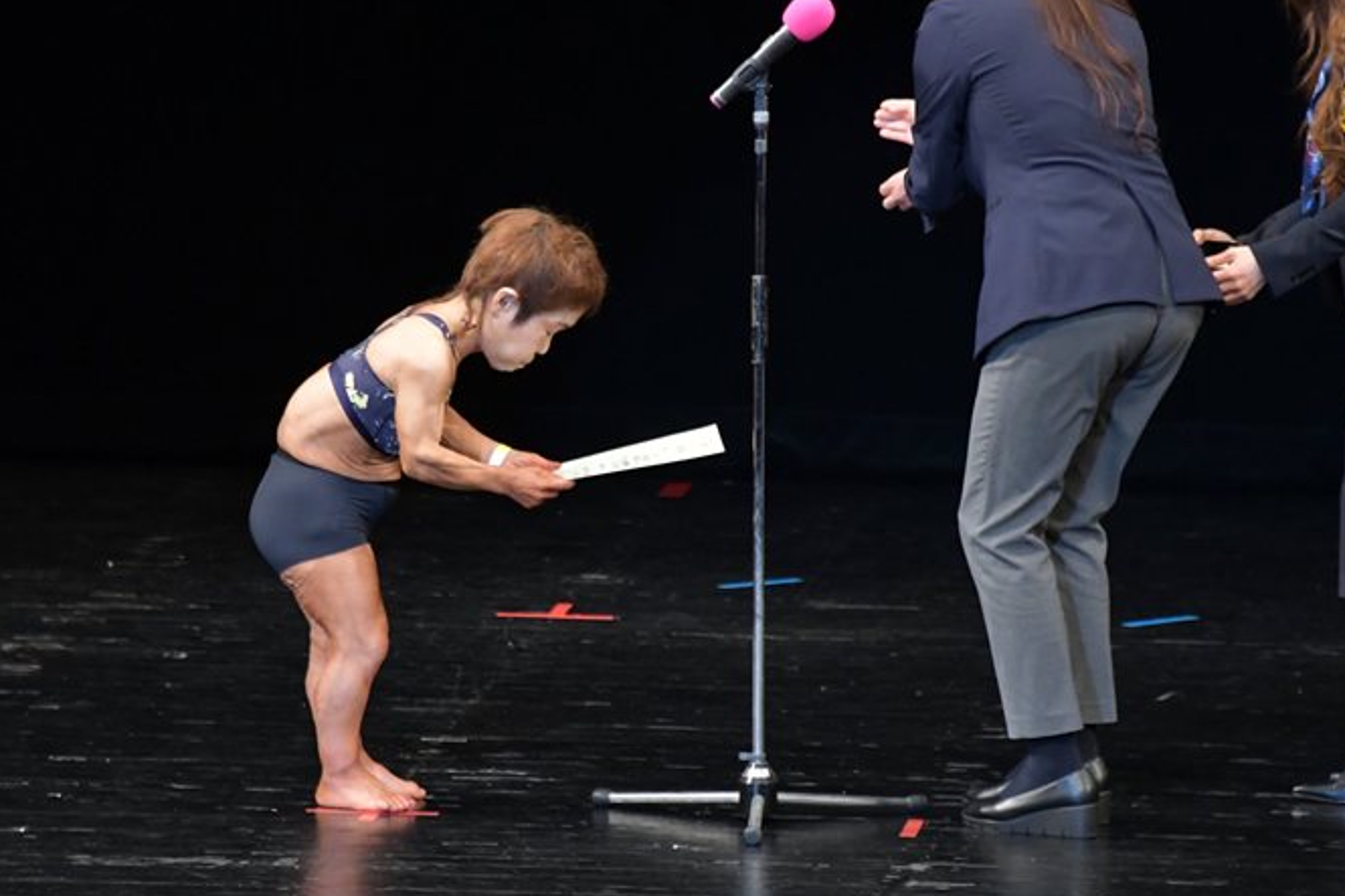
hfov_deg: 5.1
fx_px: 15015
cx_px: 602
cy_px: 407
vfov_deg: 3.4
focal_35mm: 402
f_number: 5.6
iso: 3200
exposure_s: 1/400
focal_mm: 230
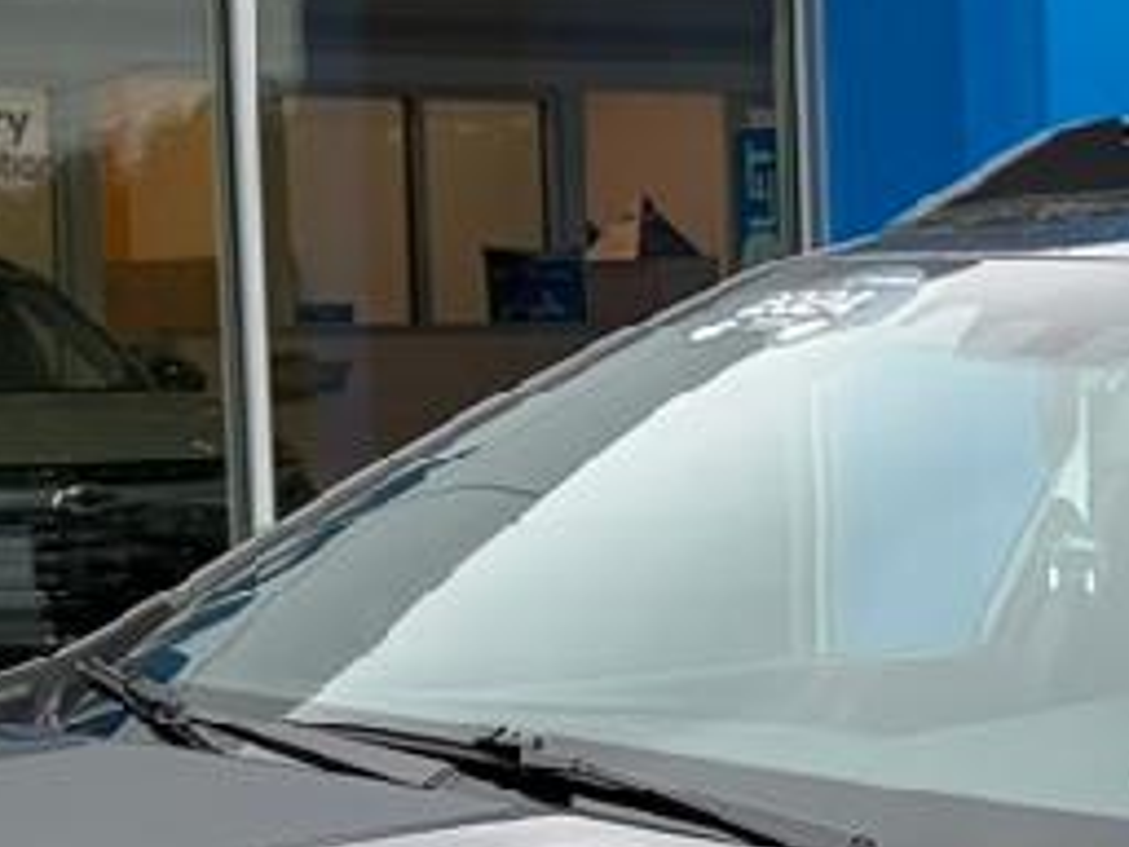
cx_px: 882
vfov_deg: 8.2
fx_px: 5871
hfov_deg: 11.0
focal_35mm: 180
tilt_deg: -4.1
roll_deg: +2.0
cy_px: 821
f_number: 1.78
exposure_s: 1/750
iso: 100
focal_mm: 6.76
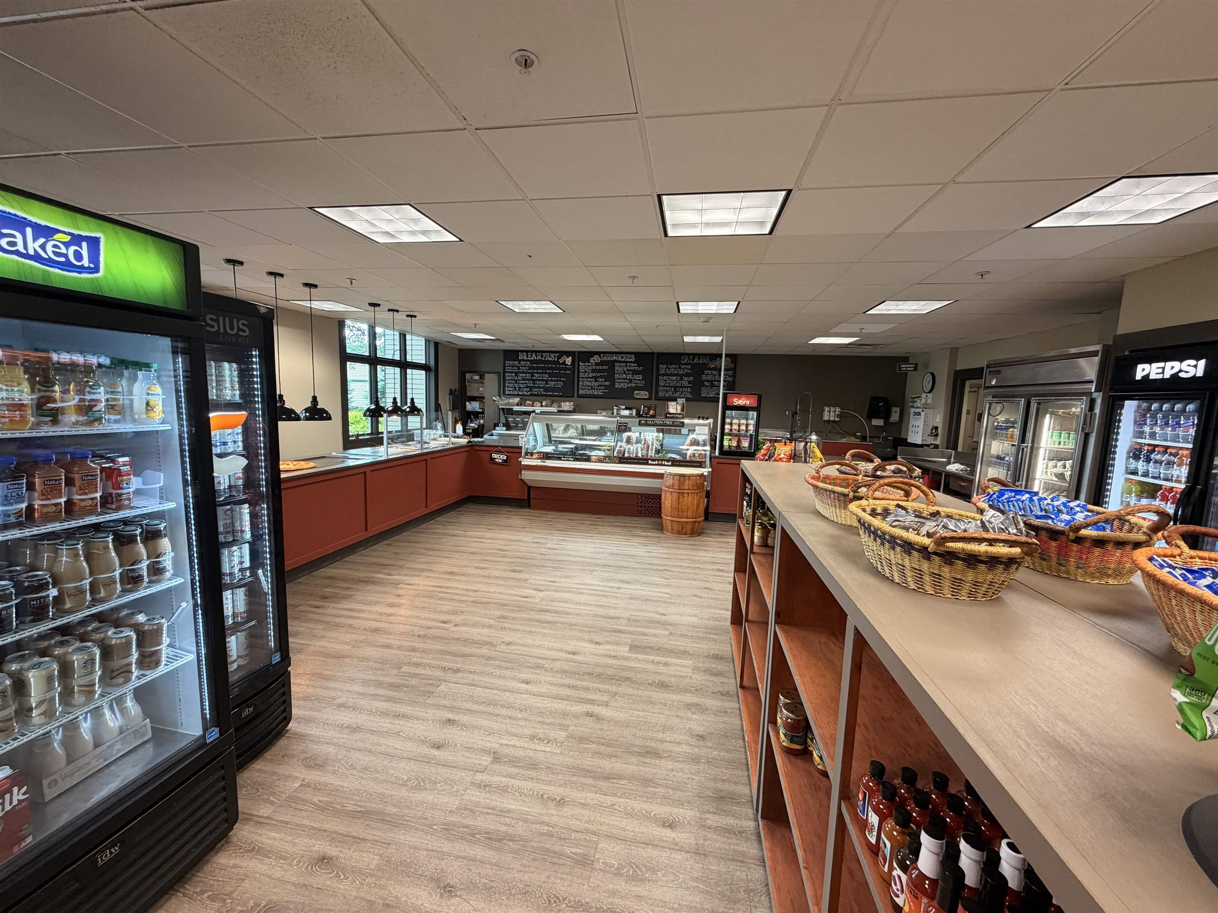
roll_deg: -2.3
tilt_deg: -8.0
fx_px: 493
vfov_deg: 85.7
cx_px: 609
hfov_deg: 102.1
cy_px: 456
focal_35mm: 14
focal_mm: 2.22
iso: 200
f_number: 2.2
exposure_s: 1/60
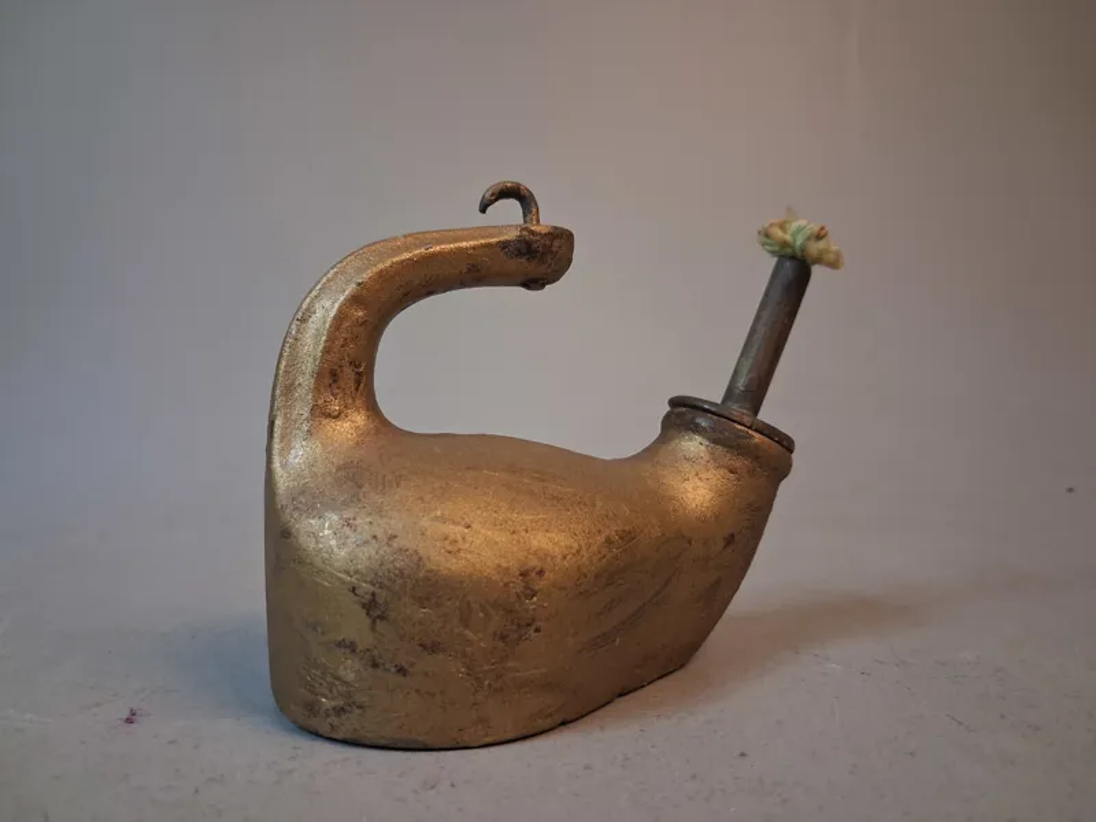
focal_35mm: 27
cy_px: 411
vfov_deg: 51.4
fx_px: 855
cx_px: 548
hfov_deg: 65.3
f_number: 1.8
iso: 400
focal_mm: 4
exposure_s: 1/50
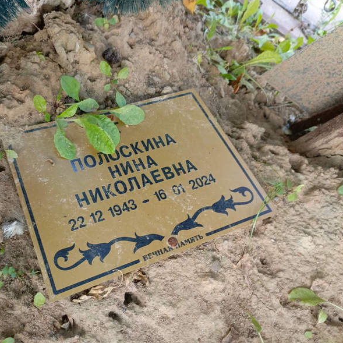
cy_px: 173
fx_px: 336
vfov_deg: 54.0
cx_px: 127
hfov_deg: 53.4
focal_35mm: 30
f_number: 1.69
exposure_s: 1/50
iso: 369
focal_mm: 4.76
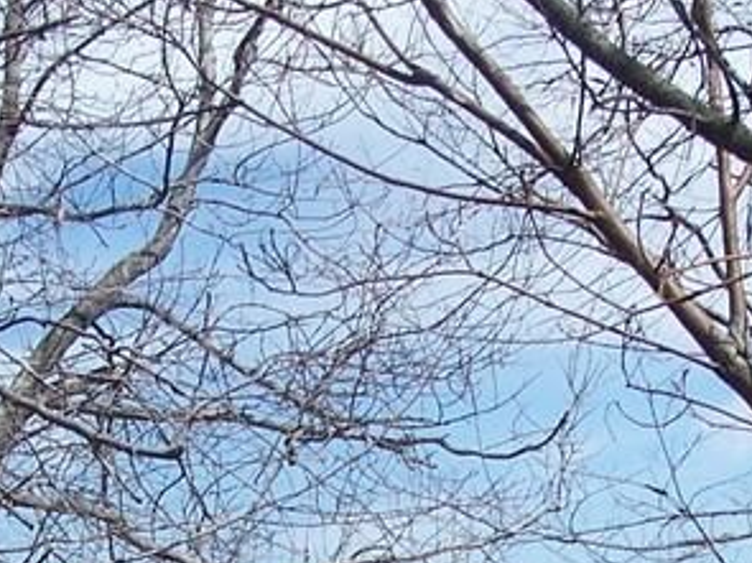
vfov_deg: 10.4
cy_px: 797
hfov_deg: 14.2
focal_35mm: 139
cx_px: 441
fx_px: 3018
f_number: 4
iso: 80
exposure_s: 1/800
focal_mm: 6.7
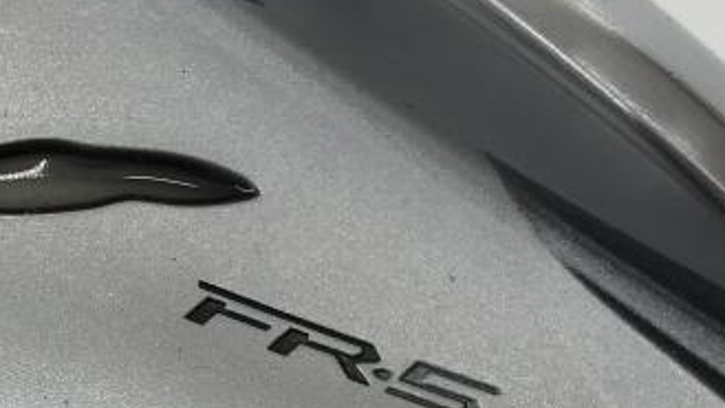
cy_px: 346
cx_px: 247
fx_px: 1711
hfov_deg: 23.8
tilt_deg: -71.9
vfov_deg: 13.5
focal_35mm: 89
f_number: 1.8
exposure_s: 1/134
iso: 20
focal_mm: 3.99
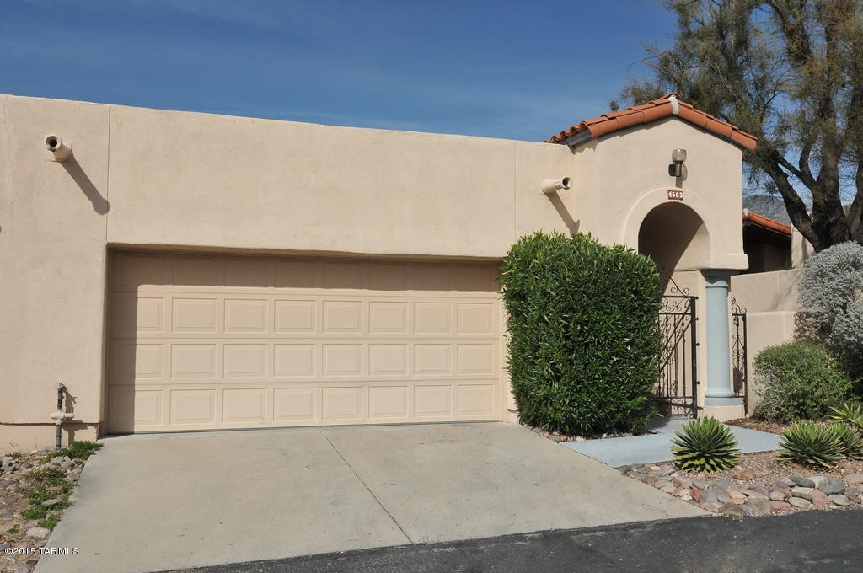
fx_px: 790
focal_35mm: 33
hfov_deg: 57.3
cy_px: 286
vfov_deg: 39.9
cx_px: 432
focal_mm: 22
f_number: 18
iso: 320
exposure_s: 1/250
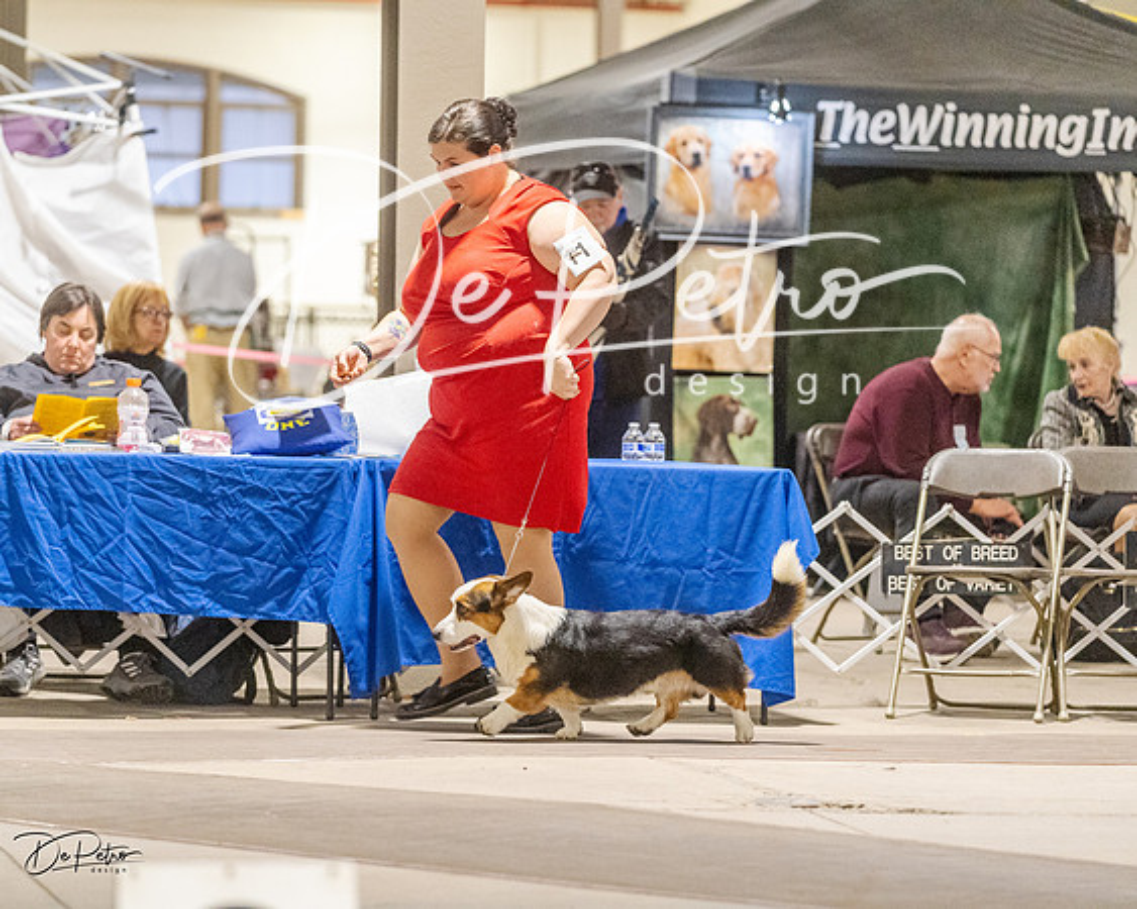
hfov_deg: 13.2
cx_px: 493
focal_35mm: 146
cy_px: 454
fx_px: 4925
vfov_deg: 10.5
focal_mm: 130
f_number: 3.2
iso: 6400
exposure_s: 1/400
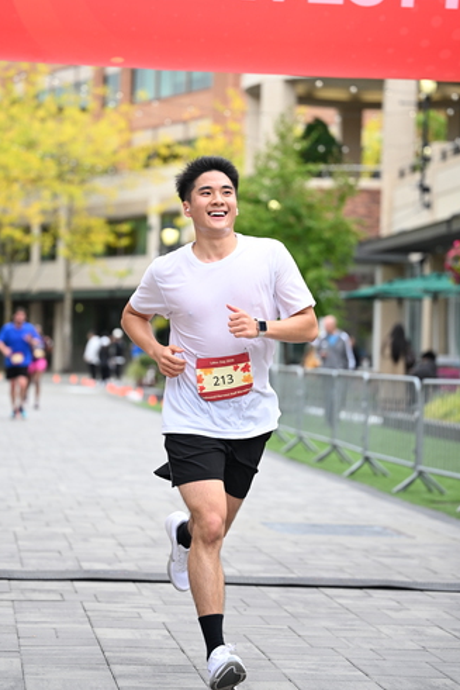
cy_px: 307
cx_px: 216
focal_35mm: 100
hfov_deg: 13.7
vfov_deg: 20.4
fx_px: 1915
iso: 640
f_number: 2.8
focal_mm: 89
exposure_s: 1/2000
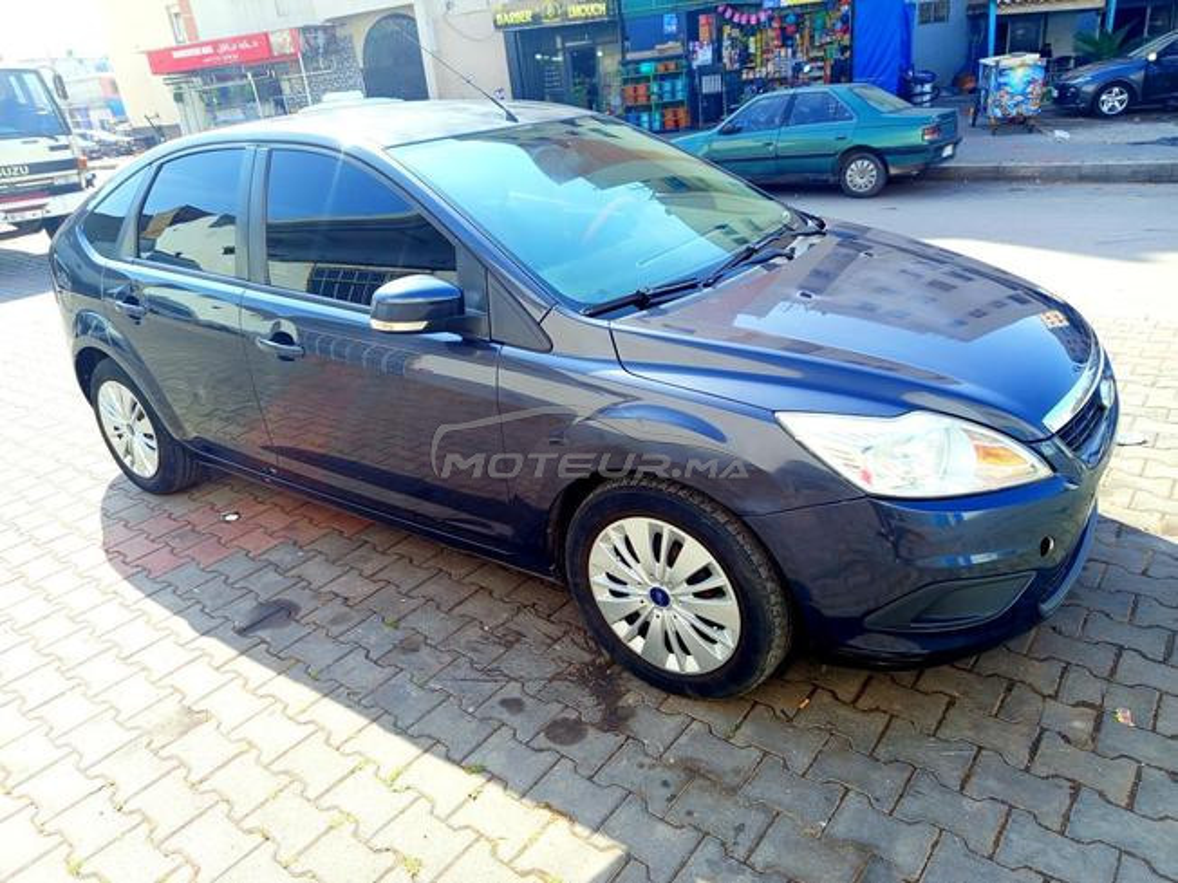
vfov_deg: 56.8
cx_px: 589
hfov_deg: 71.6
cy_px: 442
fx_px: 817
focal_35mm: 24
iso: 50
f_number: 1.7
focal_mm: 5.24
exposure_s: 1/296
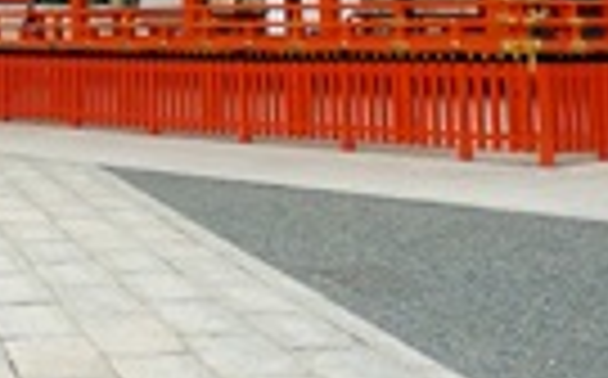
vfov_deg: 13.6
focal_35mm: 88
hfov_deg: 22.7
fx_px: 1456
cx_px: 5
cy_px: -252
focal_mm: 4.1
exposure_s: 1/320
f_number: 4
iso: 80
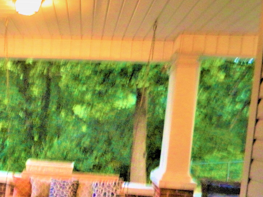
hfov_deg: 34.3
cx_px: 16
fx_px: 395
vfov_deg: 27.4
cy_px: 160
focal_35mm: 52
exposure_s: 1/15
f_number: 3.1
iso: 400
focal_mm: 4.5
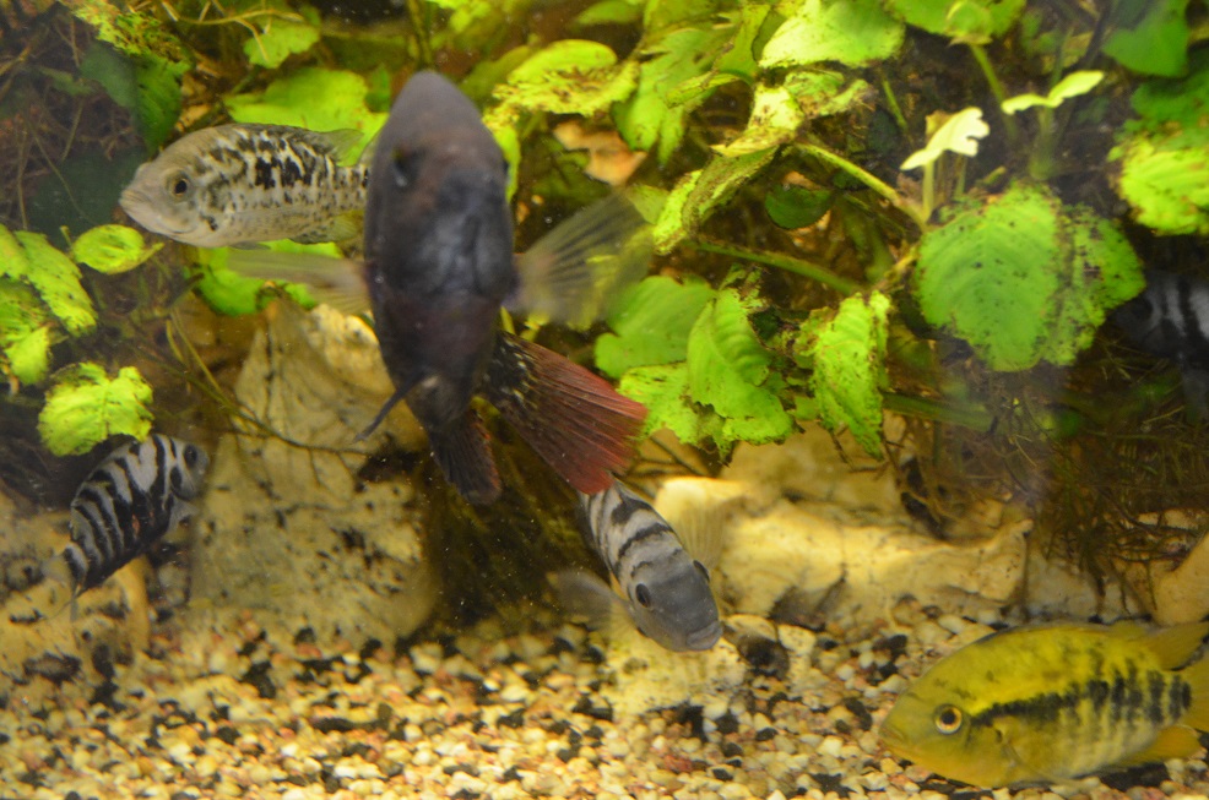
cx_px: 604
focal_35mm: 105
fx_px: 3519
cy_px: 400
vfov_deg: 13.0
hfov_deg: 19.5
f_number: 5.6
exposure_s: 1/60
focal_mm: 70
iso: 2800
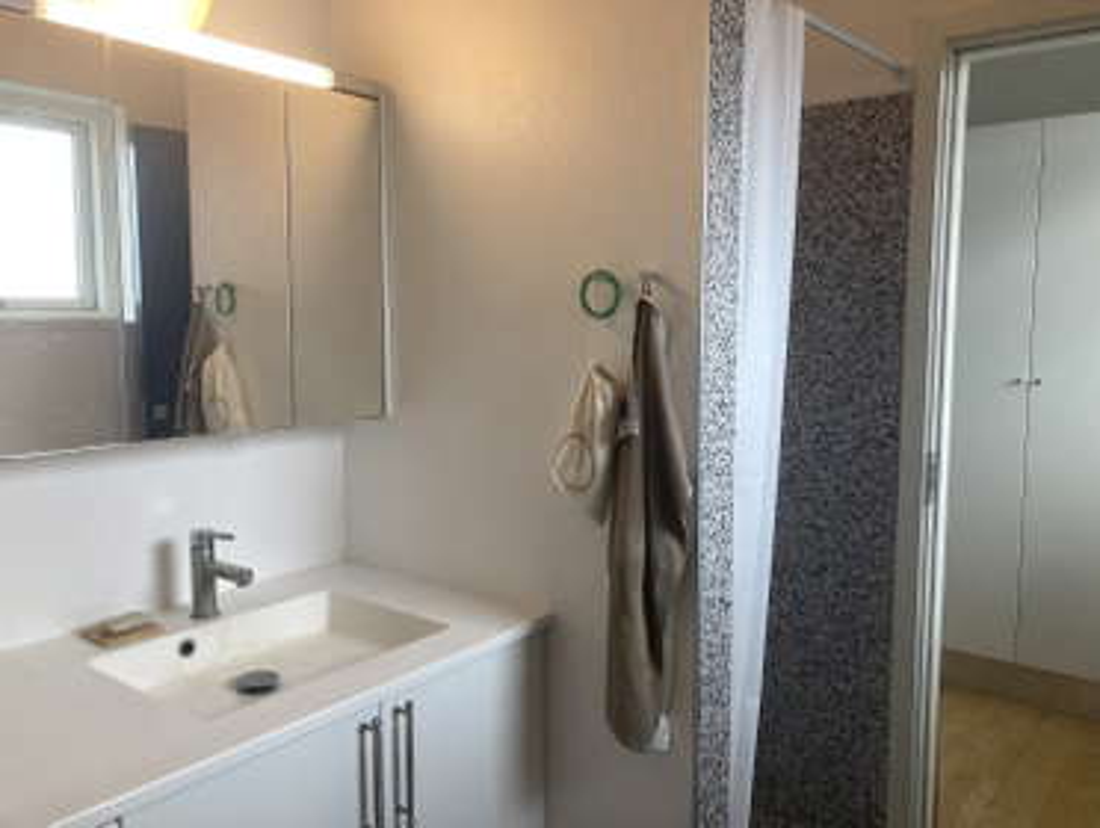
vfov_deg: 49.8
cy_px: 414
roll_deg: -0.4
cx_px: 550
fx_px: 891
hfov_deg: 63.4
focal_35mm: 28
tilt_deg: -6.4
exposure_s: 1/100
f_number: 1.8
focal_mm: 3.99
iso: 40
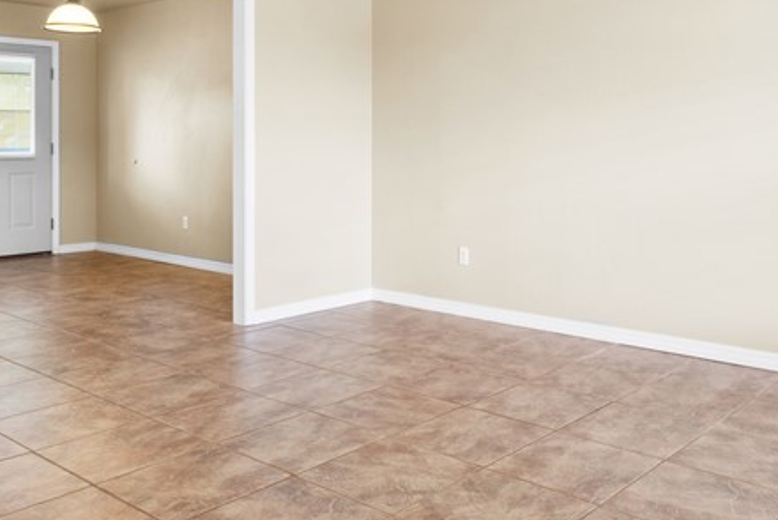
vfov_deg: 35.4
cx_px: 458
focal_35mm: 37
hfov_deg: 51.6
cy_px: 149
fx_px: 800
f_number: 9
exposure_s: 1/1.67
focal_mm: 10
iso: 200
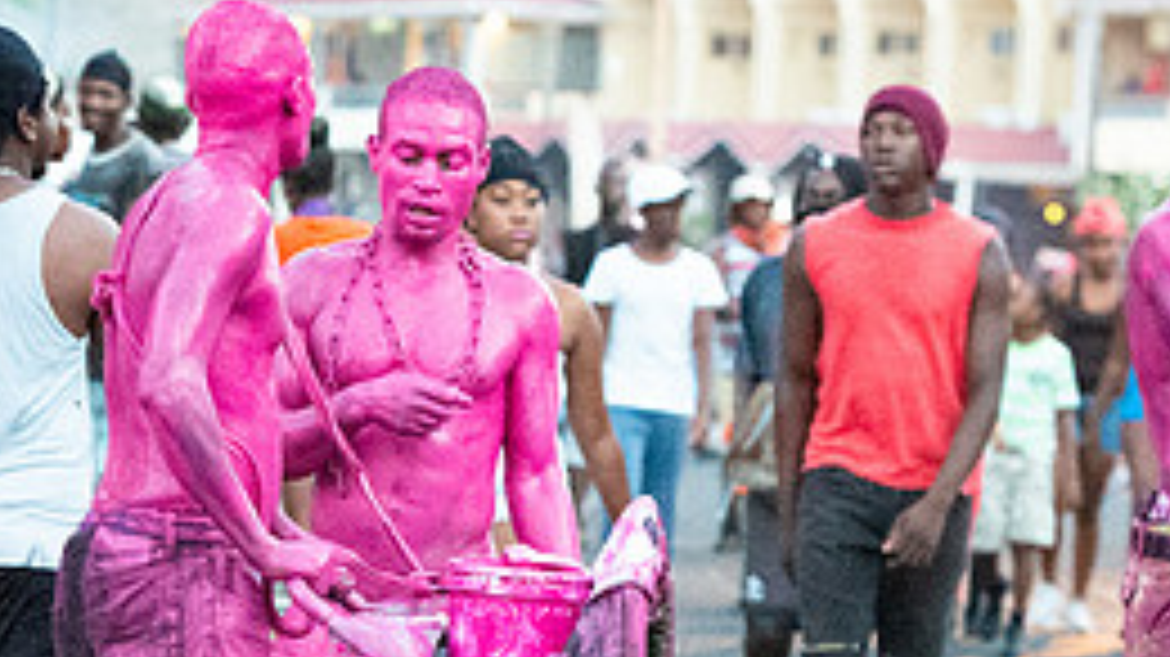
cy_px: 679
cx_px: 501
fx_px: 7753
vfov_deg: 4.8
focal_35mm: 250
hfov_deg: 8.6
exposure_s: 1/160
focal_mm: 98
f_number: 5
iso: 25600
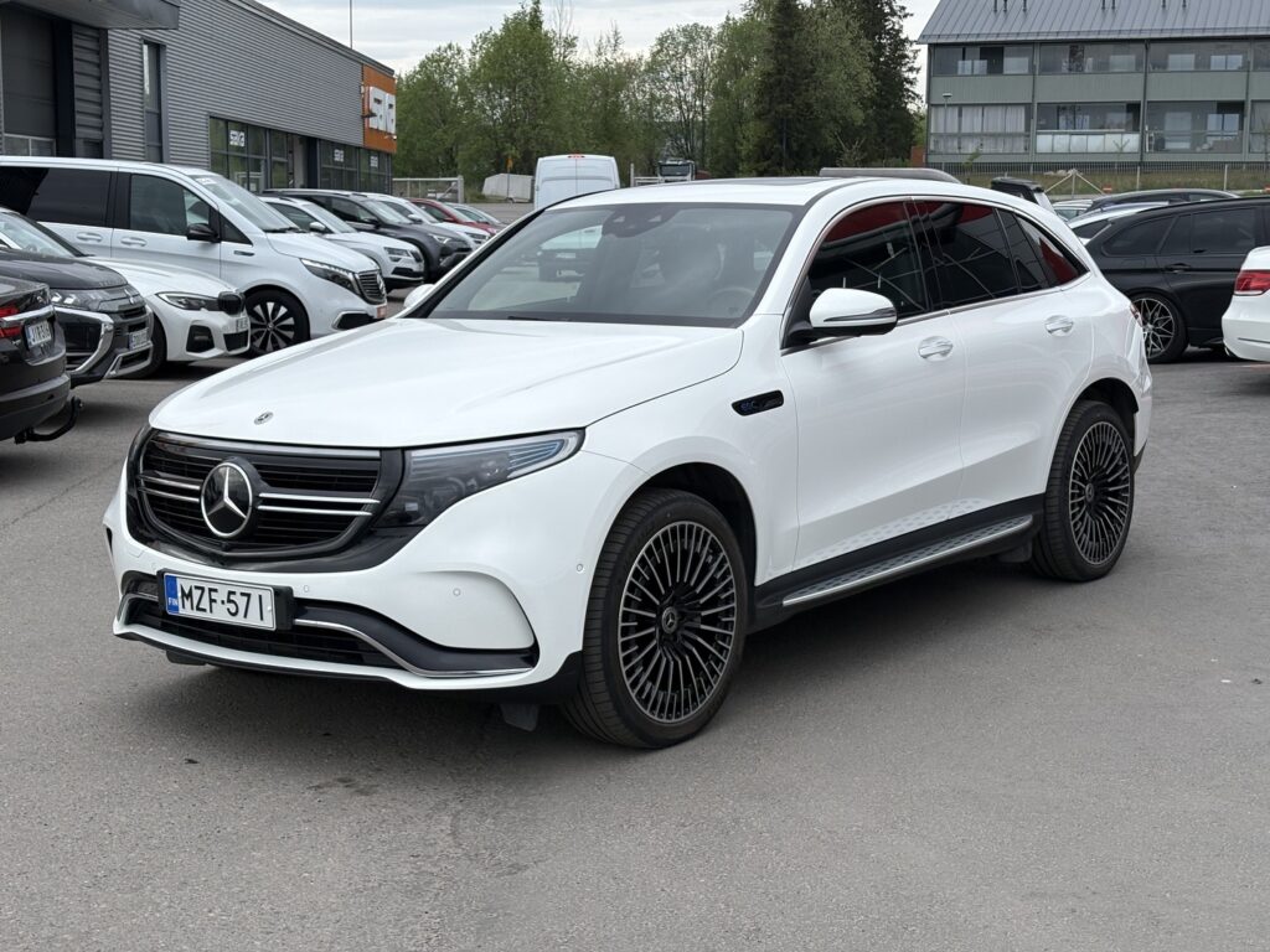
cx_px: 635
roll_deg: +0.2
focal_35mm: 52
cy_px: 476
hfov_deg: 36.8
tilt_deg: -7.4
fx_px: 1908
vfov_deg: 28.0
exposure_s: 1/1553
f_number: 1.6
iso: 40
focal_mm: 5.96
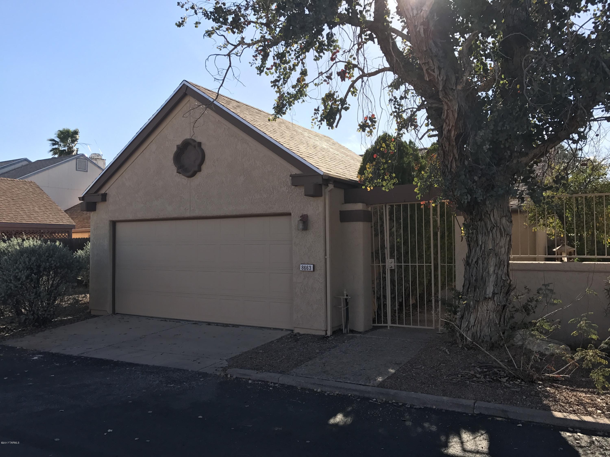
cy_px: 228
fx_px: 493
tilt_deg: +0.7
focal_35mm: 28
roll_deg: +0.5
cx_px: 305
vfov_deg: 49.7
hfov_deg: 63.4
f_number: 1.8
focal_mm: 3.99
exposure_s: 1/1294
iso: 20
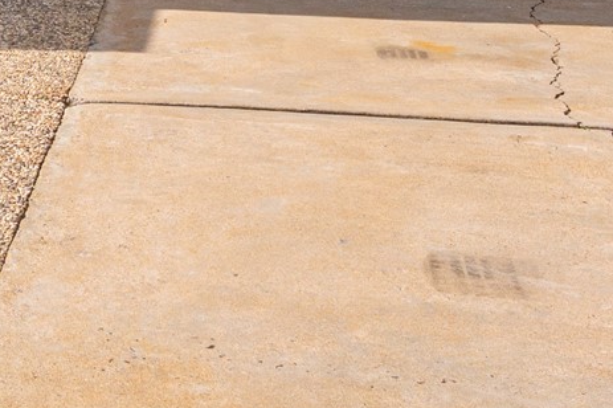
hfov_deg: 19.3
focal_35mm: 94
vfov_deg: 13.5
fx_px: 1599
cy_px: -254
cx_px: -278
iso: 125
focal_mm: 20
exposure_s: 1/200
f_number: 13
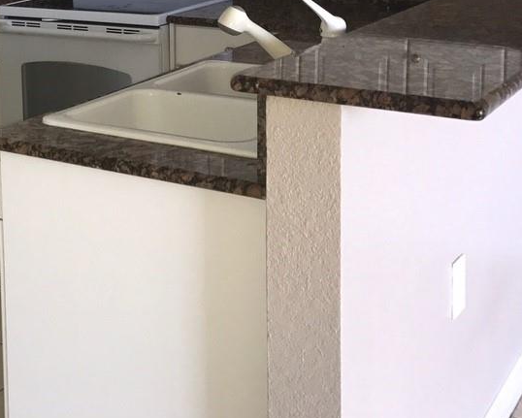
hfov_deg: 26.8
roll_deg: +1.8
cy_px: -11
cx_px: -51
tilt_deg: -6.0
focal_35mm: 65
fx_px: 1005
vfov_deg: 22.5
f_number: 1.8
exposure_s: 1/30
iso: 25
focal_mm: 3.99
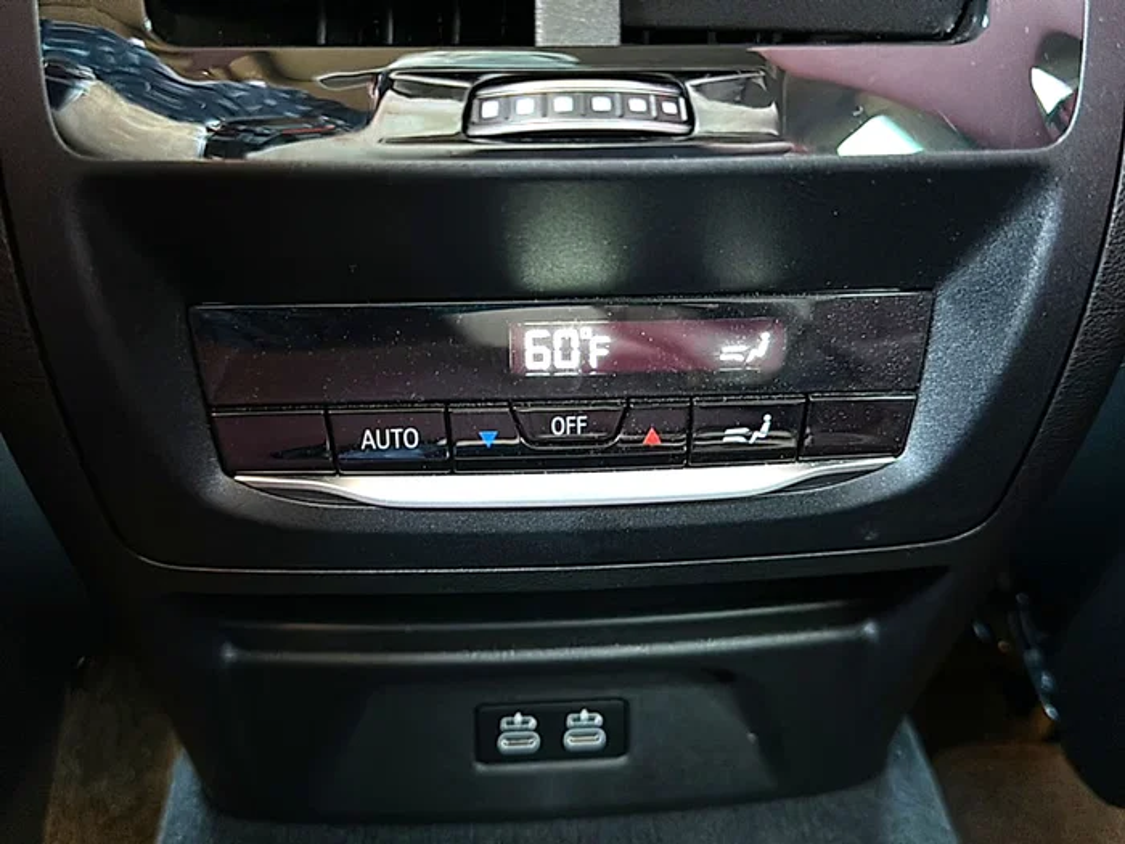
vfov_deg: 54.9
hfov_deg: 69.4
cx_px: 562
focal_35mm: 25
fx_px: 812
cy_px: 422
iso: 2000
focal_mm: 6.86
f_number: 1.78
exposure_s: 1/40
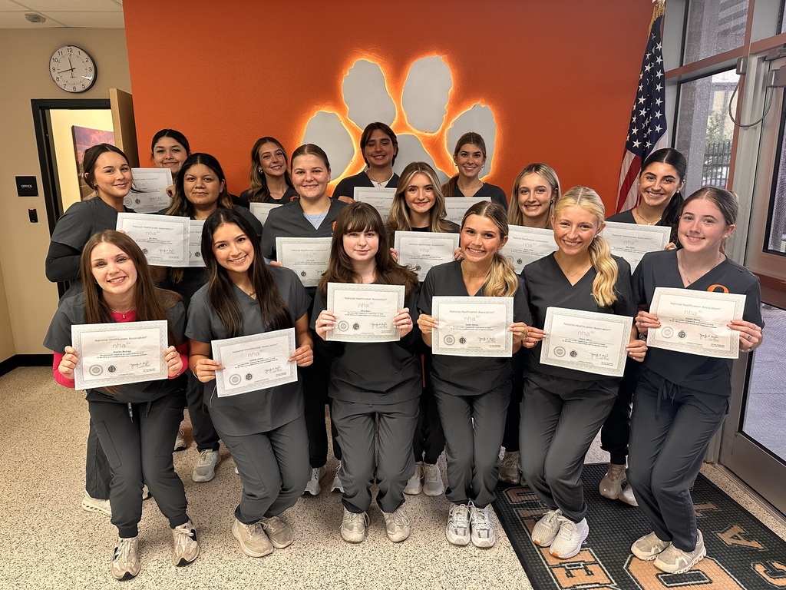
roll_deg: +0.5
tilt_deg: -12.7
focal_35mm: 24
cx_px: 393
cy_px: 295
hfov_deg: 71.6
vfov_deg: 56.8
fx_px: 545
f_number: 1.78
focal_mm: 6.86
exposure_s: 1/60
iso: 200
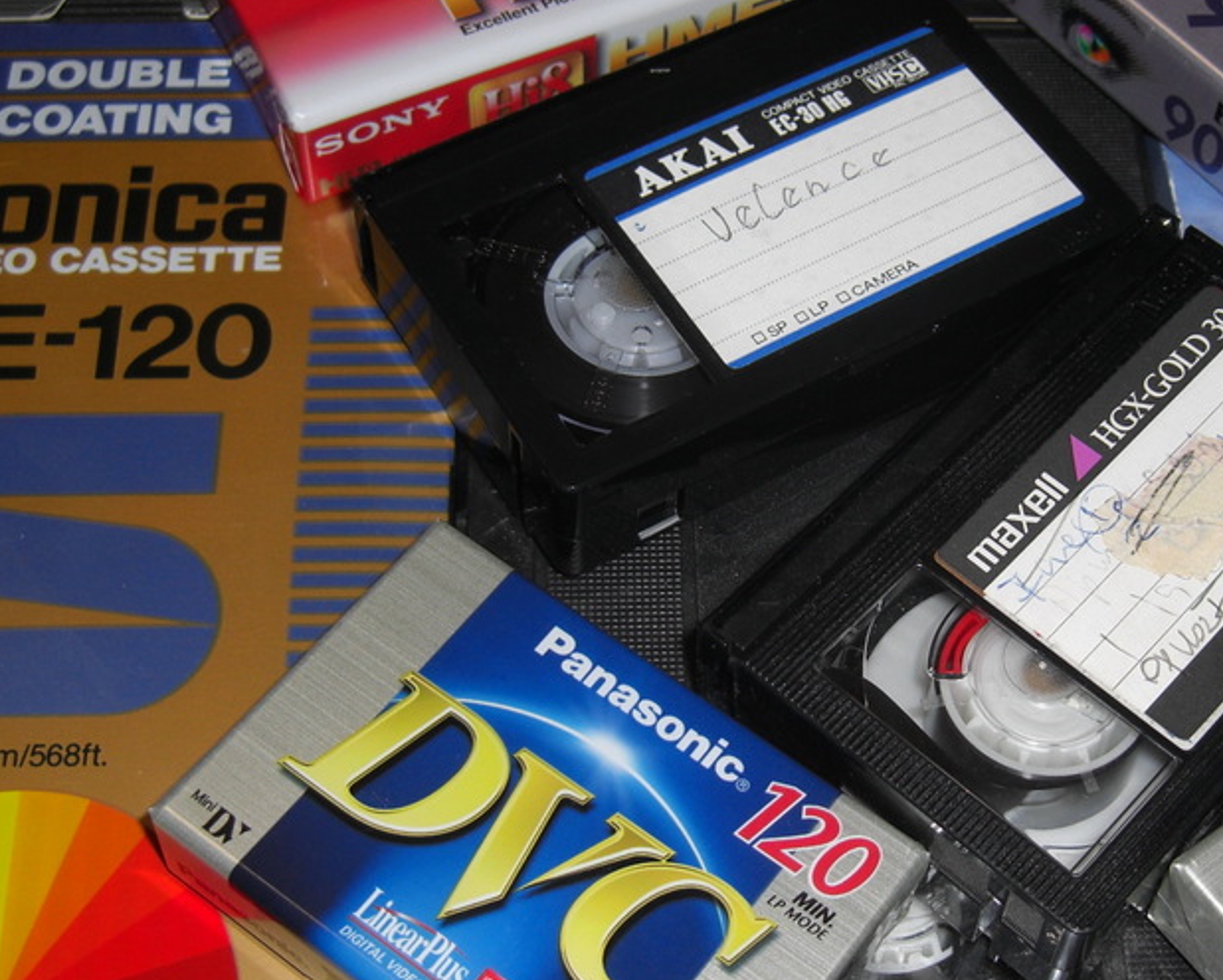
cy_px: 507
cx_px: 796
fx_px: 2173
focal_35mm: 60
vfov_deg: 25.4
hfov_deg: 31.2
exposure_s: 1/60
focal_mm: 7.9
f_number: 2.8
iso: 80
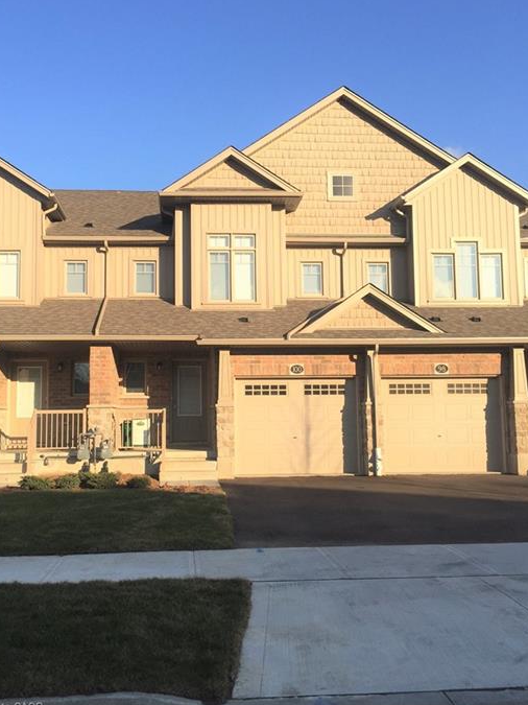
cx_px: 256
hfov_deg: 42.9
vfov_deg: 55.2
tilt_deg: +6.9
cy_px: 313
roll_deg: +1.6
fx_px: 671
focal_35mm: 33
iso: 32
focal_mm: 4.15
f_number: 2.2
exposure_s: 1/1582
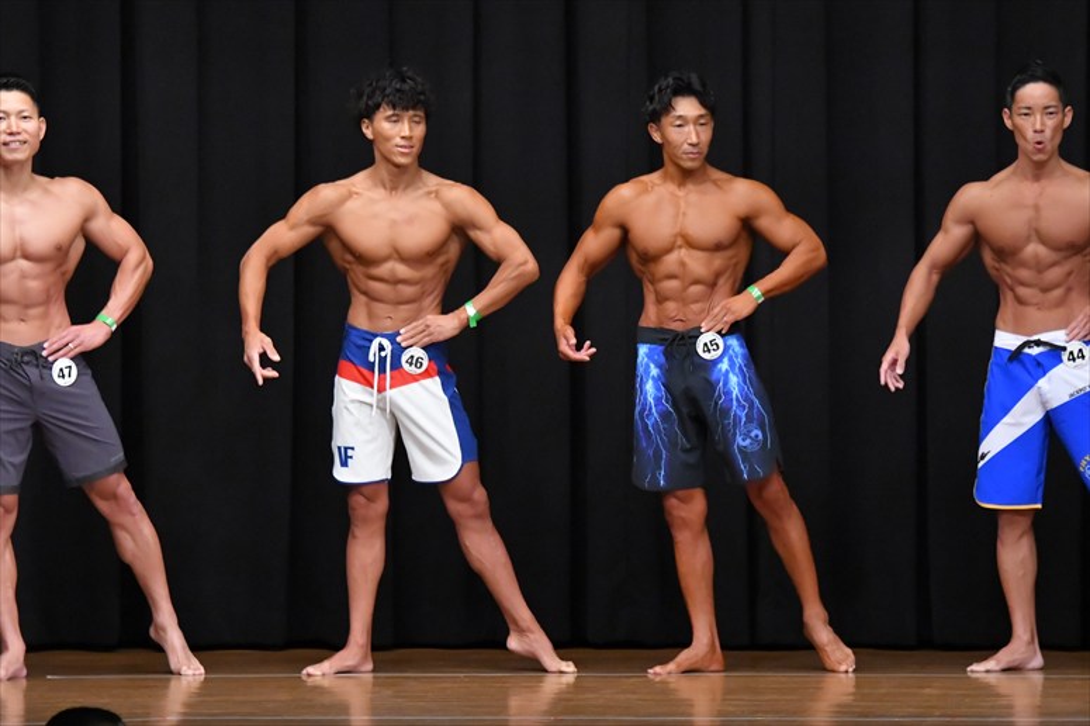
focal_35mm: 255
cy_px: 363
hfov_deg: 8.1
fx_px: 7717
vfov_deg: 5.4
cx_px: 545
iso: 8000
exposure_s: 1/400
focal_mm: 170
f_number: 5.6
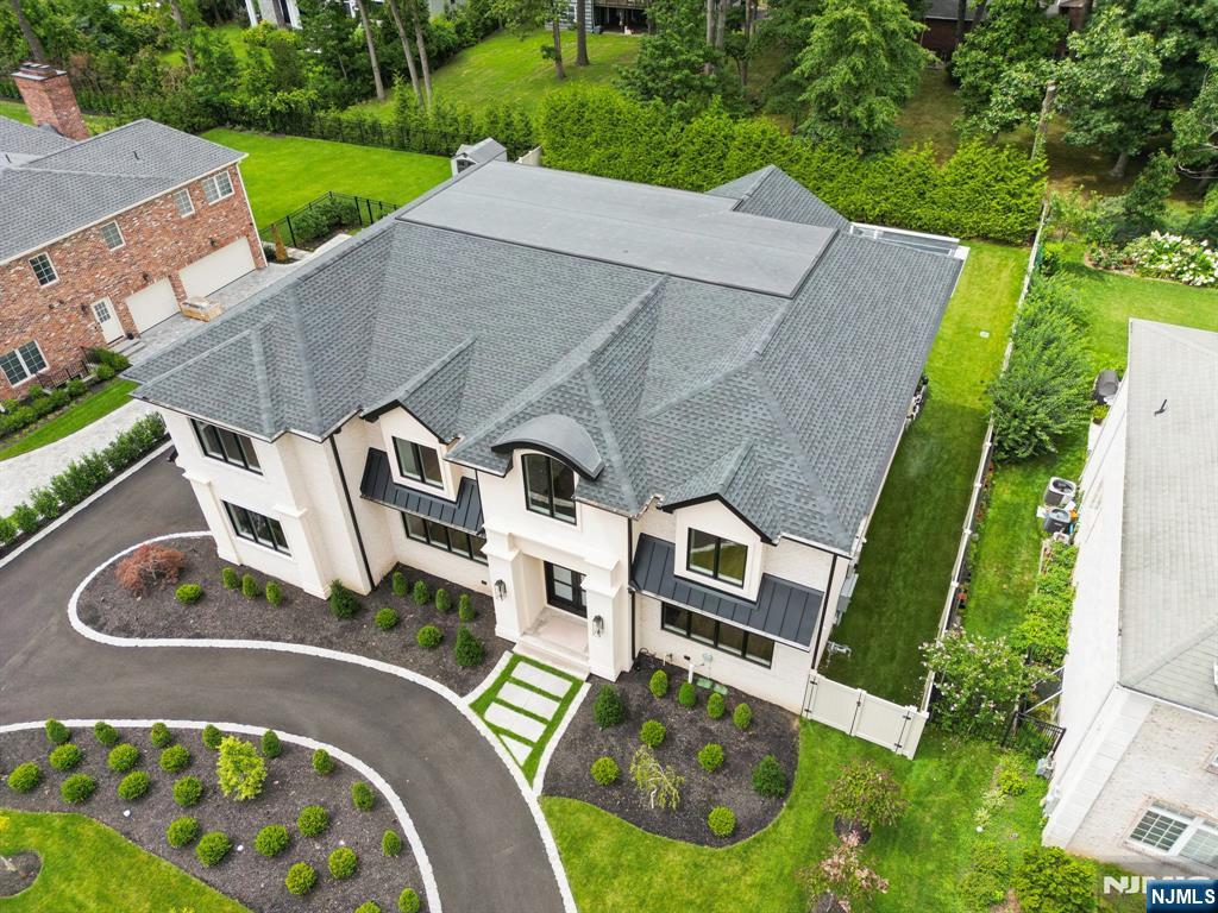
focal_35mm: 24
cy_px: 456
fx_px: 844
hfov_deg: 71.6
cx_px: 609
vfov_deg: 56.8
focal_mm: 6.7
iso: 160
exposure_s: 1/1500
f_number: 1.7
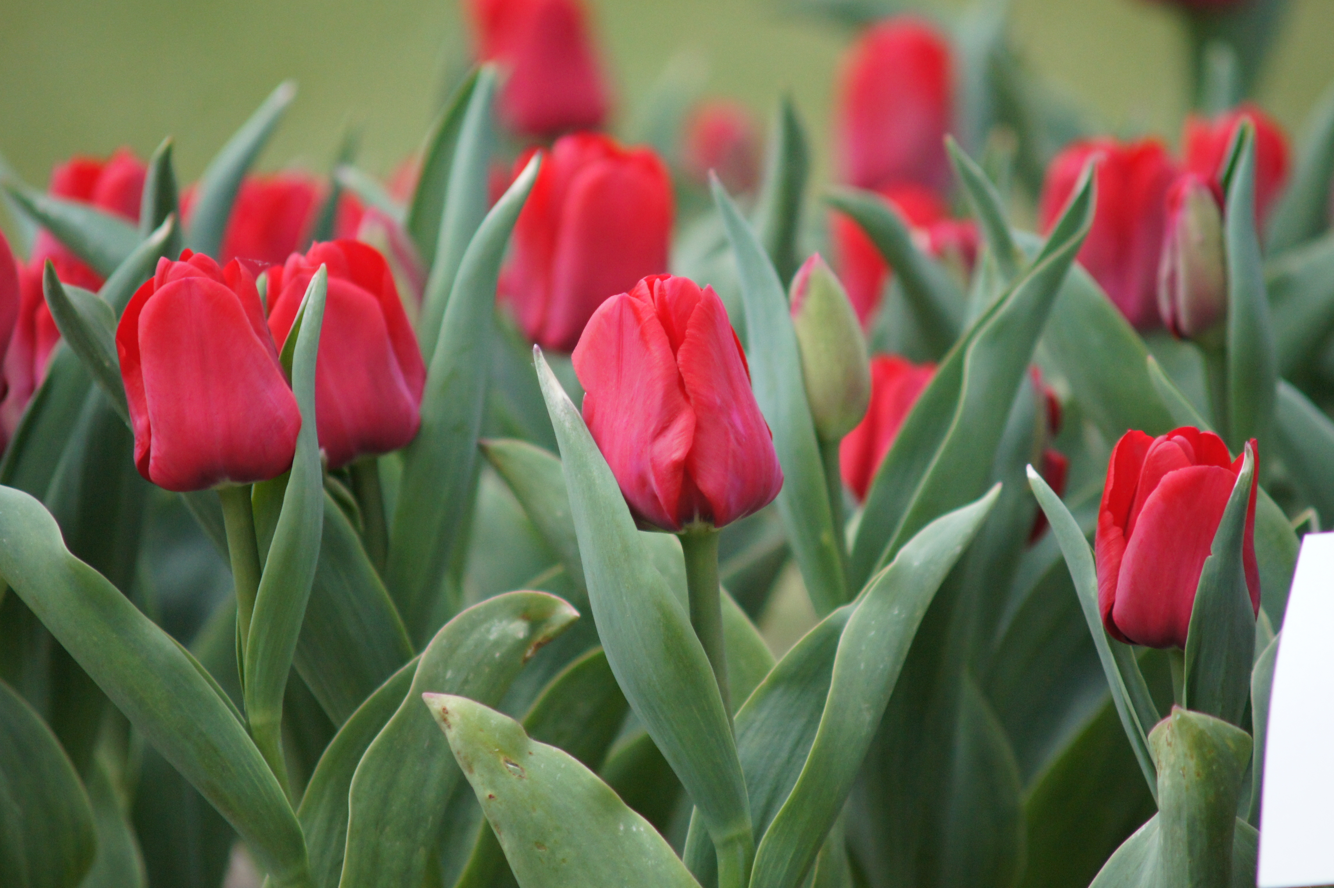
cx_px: 667
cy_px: 444
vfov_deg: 4.4
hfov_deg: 6.5
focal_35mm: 315
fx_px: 11665
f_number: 4
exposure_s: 1/320
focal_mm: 210
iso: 1600
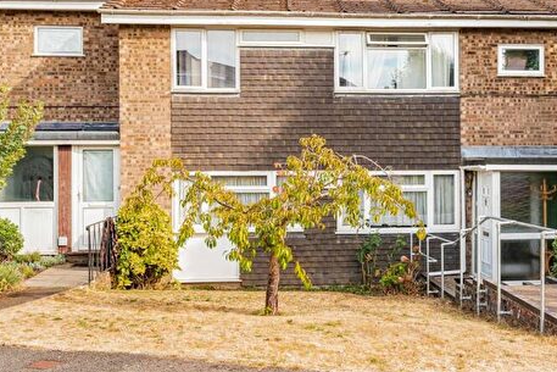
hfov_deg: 39.9
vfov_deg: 27.5
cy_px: 157
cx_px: 362
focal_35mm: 49
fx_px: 758
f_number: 8
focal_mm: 32
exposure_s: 1/400
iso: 640
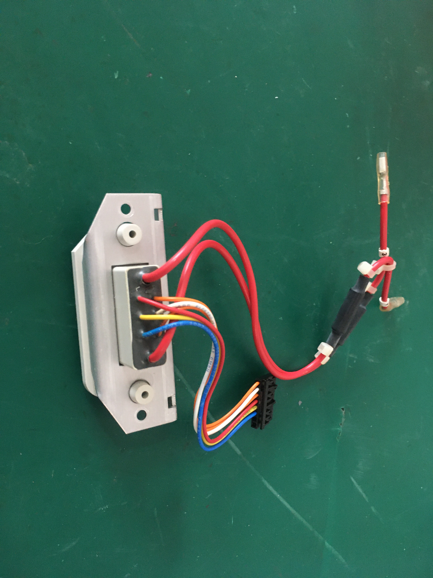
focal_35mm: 29
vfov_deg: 61.7
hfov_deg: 48.2
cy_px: 289
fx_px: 484
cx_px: 216
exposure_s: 1/33
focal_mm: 4.15
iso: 200
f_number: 2.2
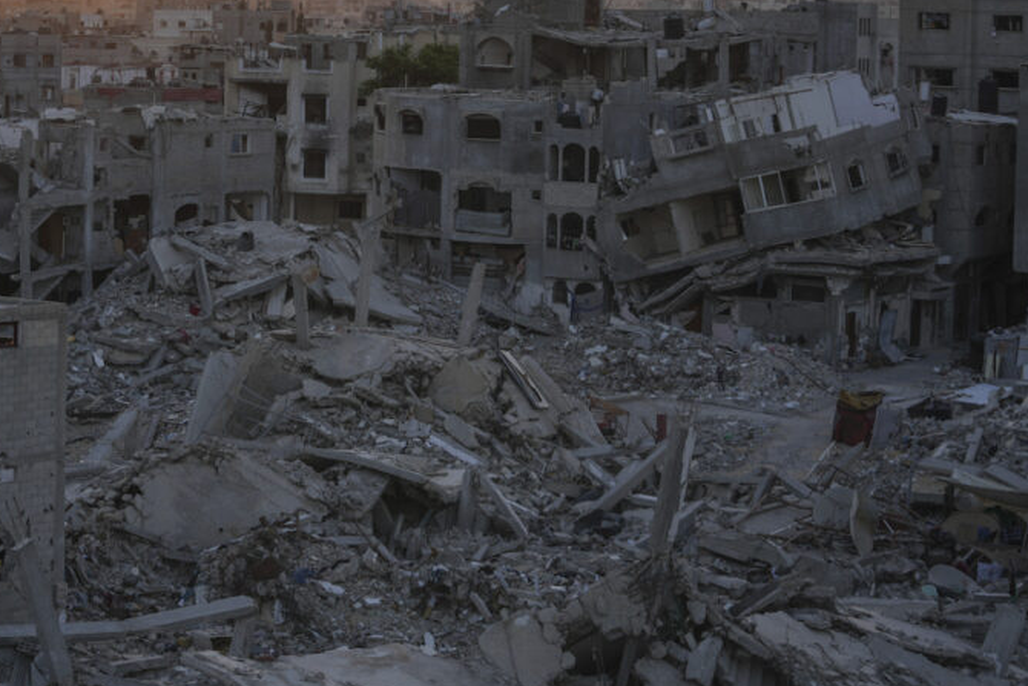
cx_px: 296
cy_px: 248
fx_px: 3056
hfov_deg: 19.0
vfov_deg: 12.8
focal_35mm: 107
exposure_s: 1/500
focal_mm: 70
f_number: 2.8
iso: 100
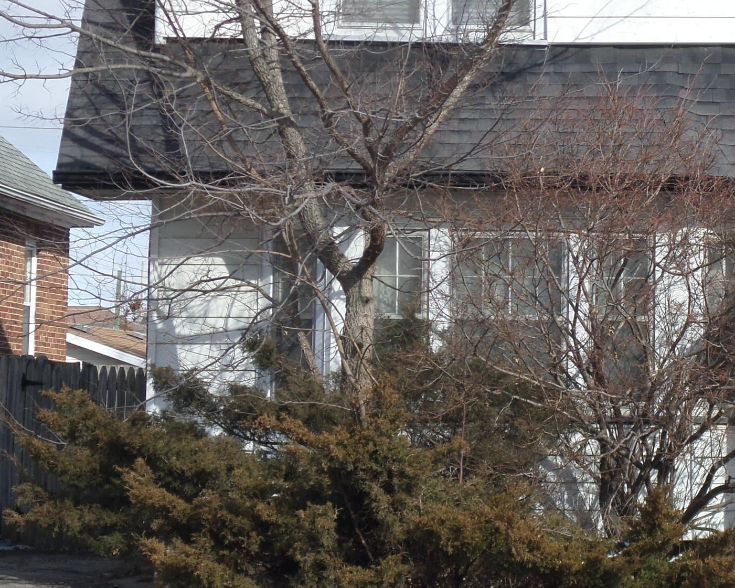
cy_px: 185
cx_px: 580
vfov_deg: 11.0
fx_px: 3046
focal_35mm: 140
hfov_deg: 13.7
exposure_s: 1/500
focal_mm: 12
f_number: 4.1
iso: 80
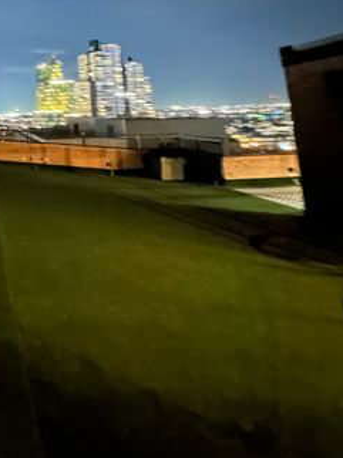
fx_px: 384
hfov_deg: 41.7
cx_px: -1
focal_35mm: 29
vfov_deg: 55.0
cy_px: 60
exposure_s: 1/4
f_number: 2.2
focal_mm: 2.22
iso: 2500
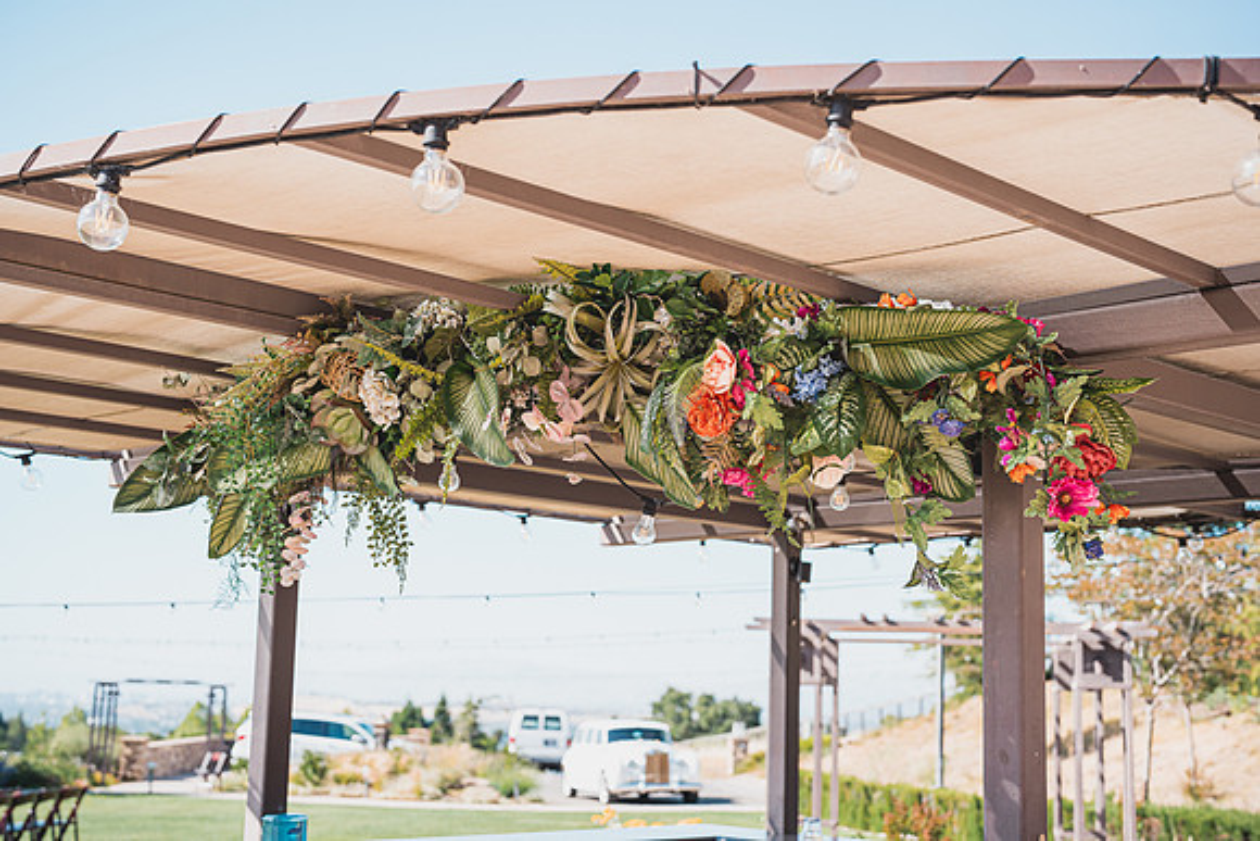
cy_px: 420
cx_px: 630
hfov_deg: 39.6
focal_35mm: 50
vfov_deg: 27.0
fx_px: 1750
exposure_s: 1/1600
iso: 400
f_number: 3.2
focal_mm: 50
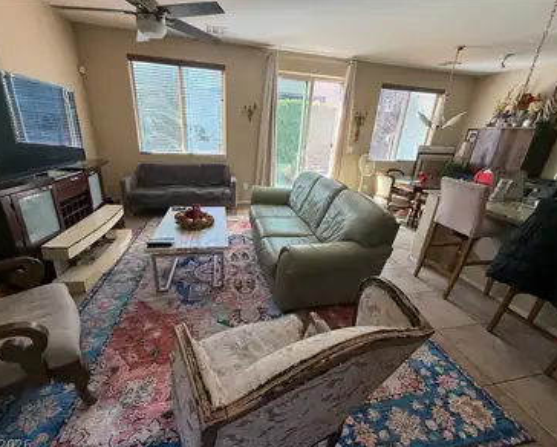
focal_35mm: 15
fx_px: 248
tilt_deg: -20.0
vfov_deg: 84.1
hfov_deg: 96.7
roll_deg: -2.8
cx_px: 272
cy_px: 225
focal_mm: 2.22
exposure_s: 1/121
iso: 250
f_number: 2.2
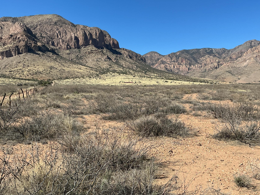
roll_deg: +0.9
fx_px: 263
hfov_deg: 52.6
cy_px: 113
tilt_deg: -3.9
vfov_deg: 40.6
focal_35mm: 35
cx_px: 140
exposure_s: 1/2141
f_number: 1.8
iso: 25
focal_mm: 3
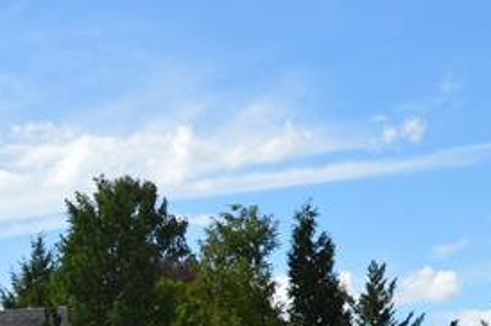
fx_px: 1458
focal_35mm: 107
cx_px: 58
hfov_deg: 18.8
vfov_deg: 12.6
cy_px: 331
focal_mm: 18
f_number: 8
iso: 100
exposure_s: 1/250
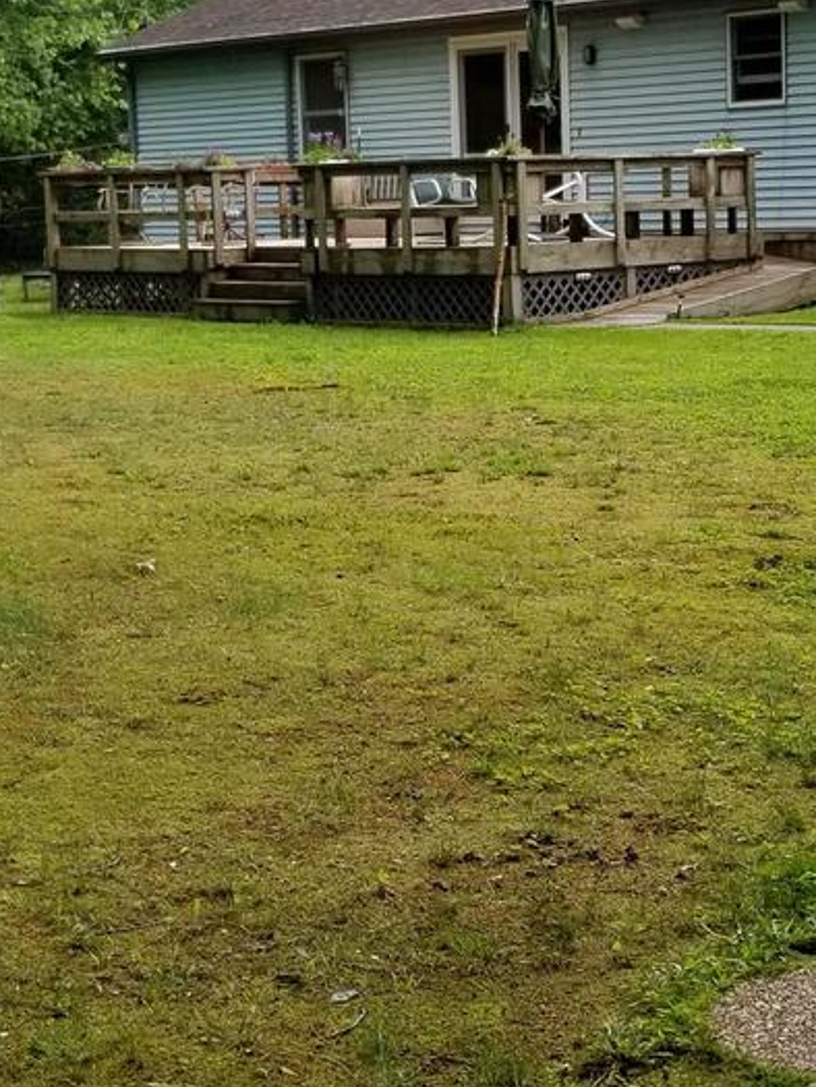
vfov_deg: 25.6
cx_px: 420
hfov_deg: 19.4
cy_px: 431
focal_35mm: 76
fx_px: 2388
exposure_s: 1/556
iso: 50
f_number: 1.7
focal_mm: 4.3
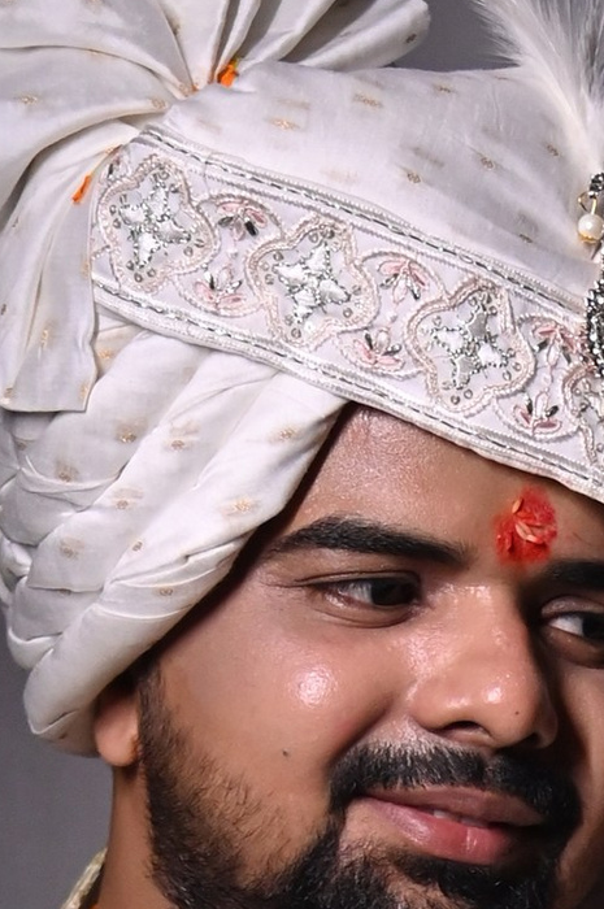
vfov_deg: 9.2
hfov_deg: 6.5
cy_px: 1880
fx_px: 5272
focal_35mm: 209
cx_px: 791
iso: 1000
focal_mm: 38
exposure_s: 1/200
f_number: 2.8
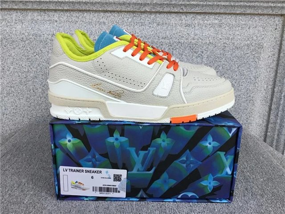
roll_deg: -0.6
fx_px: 255
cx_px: 142
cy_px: 107
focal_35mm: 31
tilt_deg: -17.2
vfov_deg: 45.4
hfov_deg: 58.4
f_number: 2.4
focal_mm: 3.3
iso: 25
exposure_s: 1/570
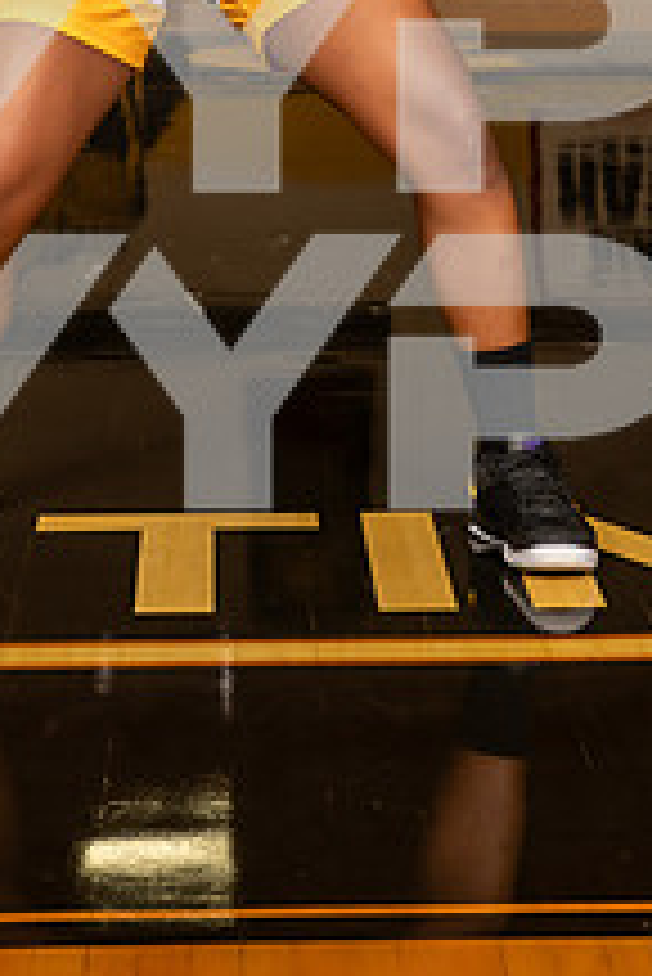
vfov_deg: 17.3
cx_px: 346
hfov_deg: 11.8
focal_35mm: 116
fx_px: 3146
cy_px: 58
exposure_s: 1/400
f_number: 7.1
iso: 640
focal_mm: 56
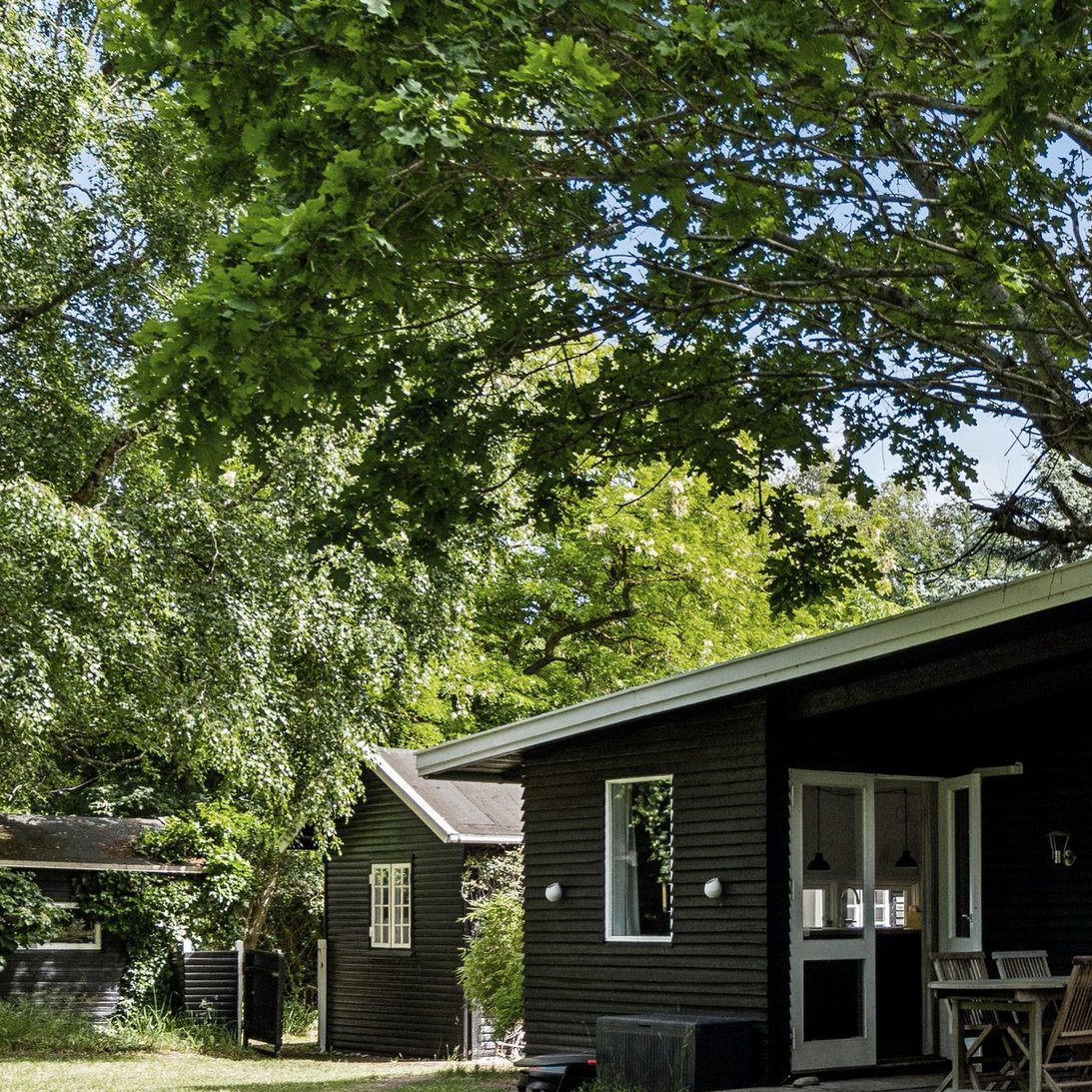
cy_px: 694
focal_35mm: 58
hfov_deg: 27.1
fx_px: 2061
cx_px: 1219
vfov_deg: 29.5
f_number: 4
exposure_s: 1/400
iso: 200
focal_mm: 16.5
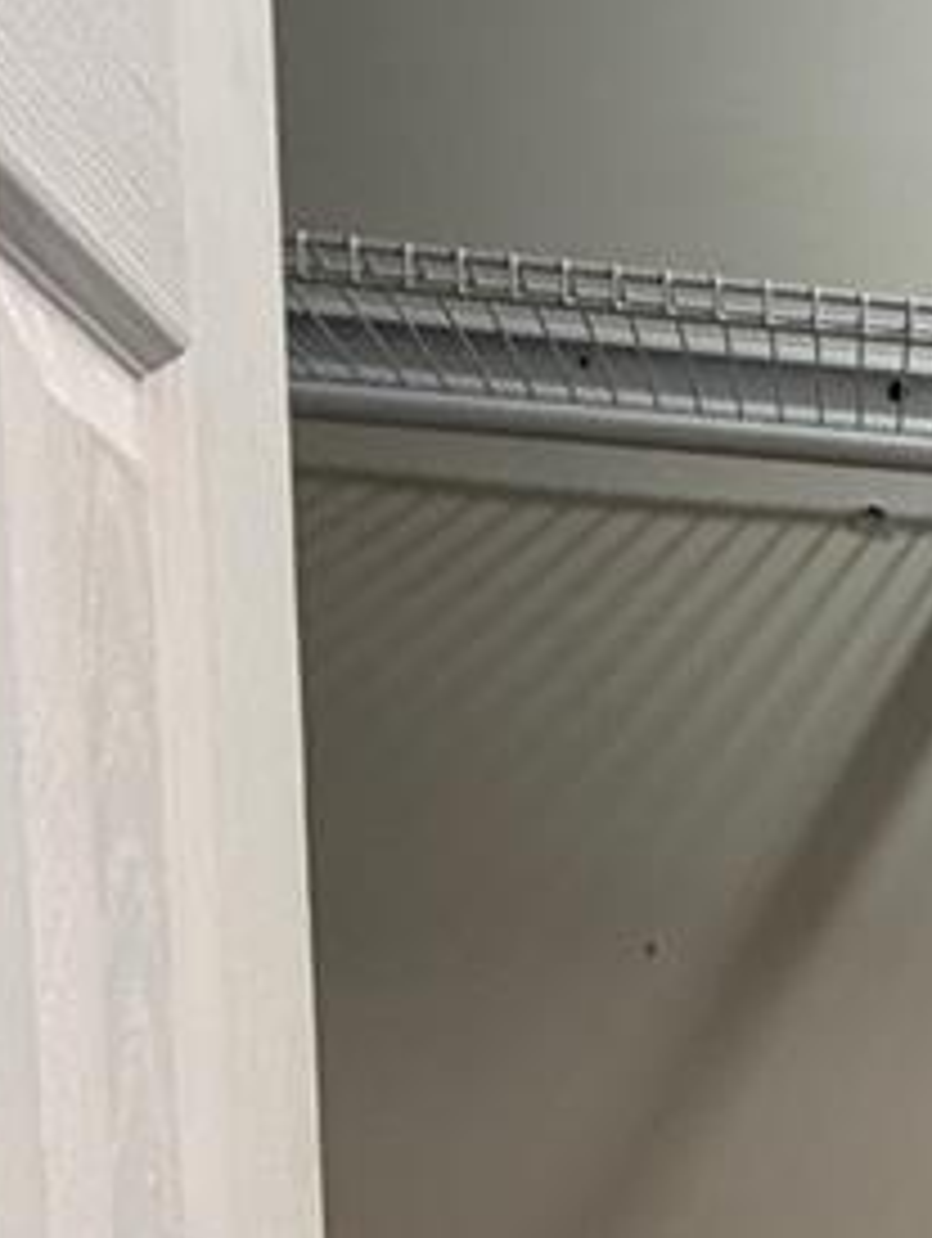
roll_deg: -1.0
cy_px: 1324
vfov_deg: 29.0
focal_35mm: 61
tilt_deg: -6.0
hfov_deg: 20.2
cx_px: 1454
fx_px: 2185
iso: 250
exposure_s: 1/120
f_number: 2.2
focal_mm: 2.22
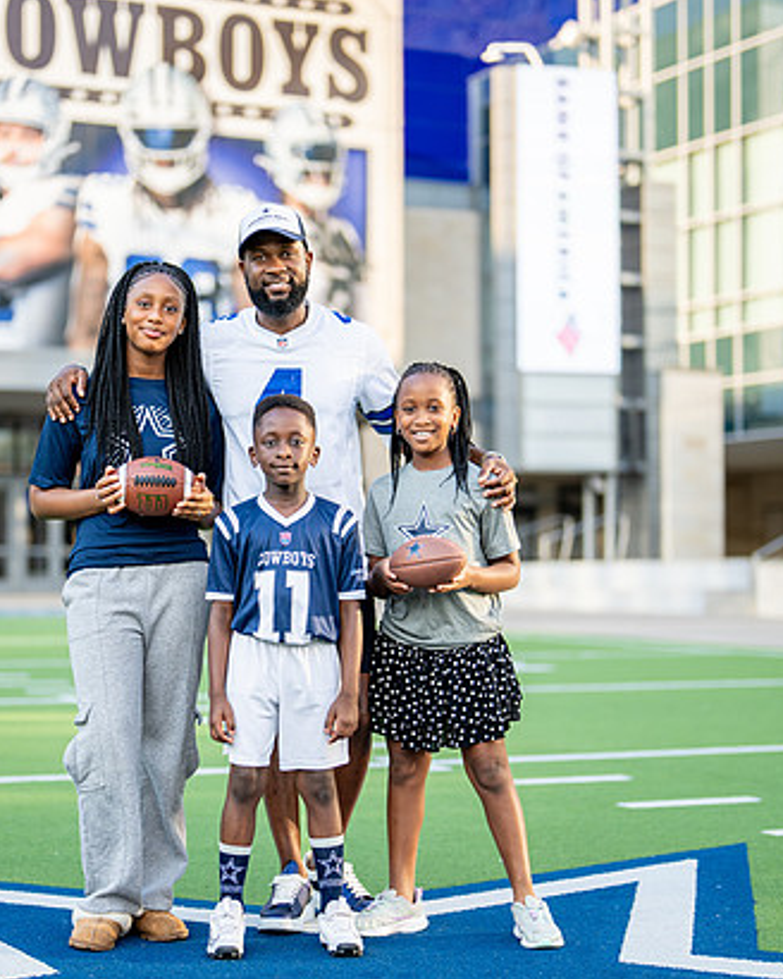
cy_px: 533
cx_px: 320
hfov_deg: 19.6
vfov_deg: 24.4
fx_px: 2259
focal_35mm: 78
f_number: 1.2
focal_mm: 50
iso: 100
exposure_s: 1/1250
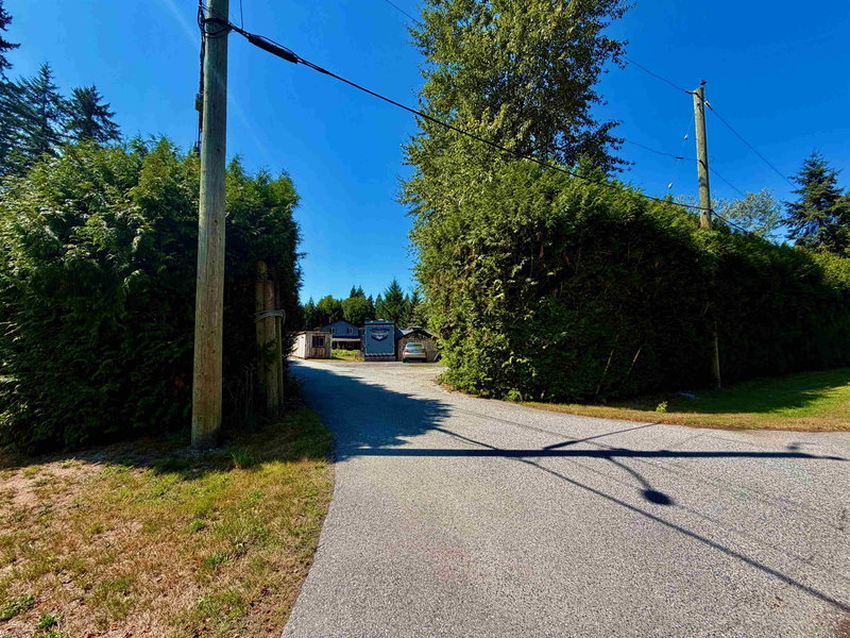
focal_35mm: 14
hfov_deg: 102.1
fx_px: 344
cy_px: 319
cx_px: 425
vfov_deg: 85.7
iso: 40
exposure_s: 1/770
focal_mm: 2.22
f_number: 2.2
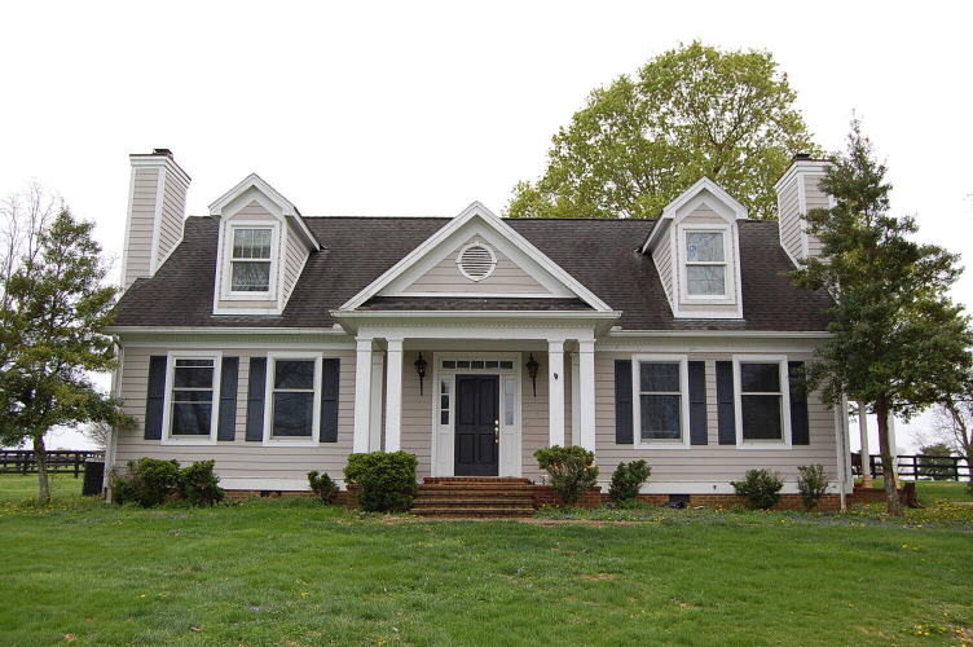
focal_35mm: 33
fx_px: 891
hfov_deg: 57.3
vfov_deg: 39.9
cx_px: 486
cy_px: 324
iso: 200
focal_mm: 22
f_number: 6.3
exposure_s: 1/500
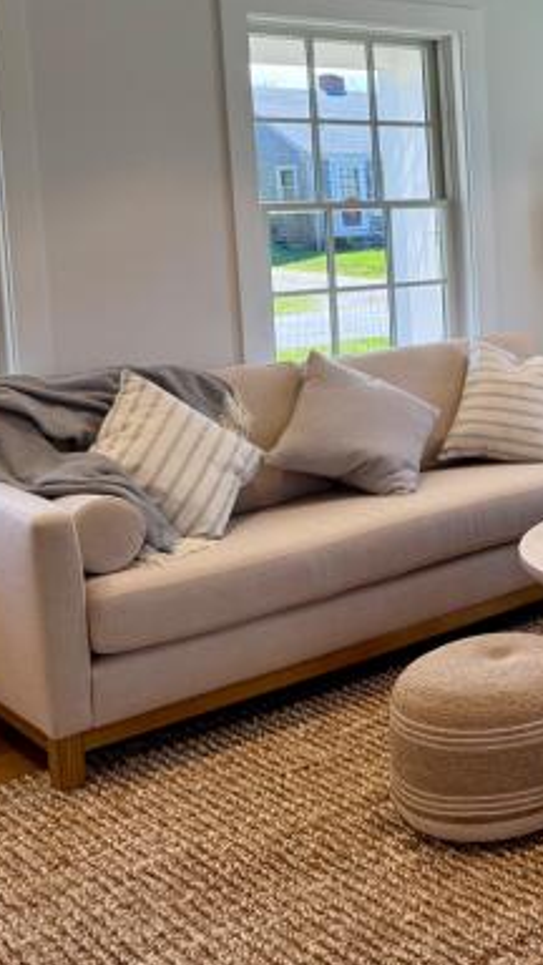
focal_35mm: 49
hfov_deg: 21.9
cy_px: 307
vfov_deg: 41.4
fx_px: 1254
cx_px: 709
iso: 80
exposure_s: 1/362
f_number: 1.78
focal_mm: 6.76
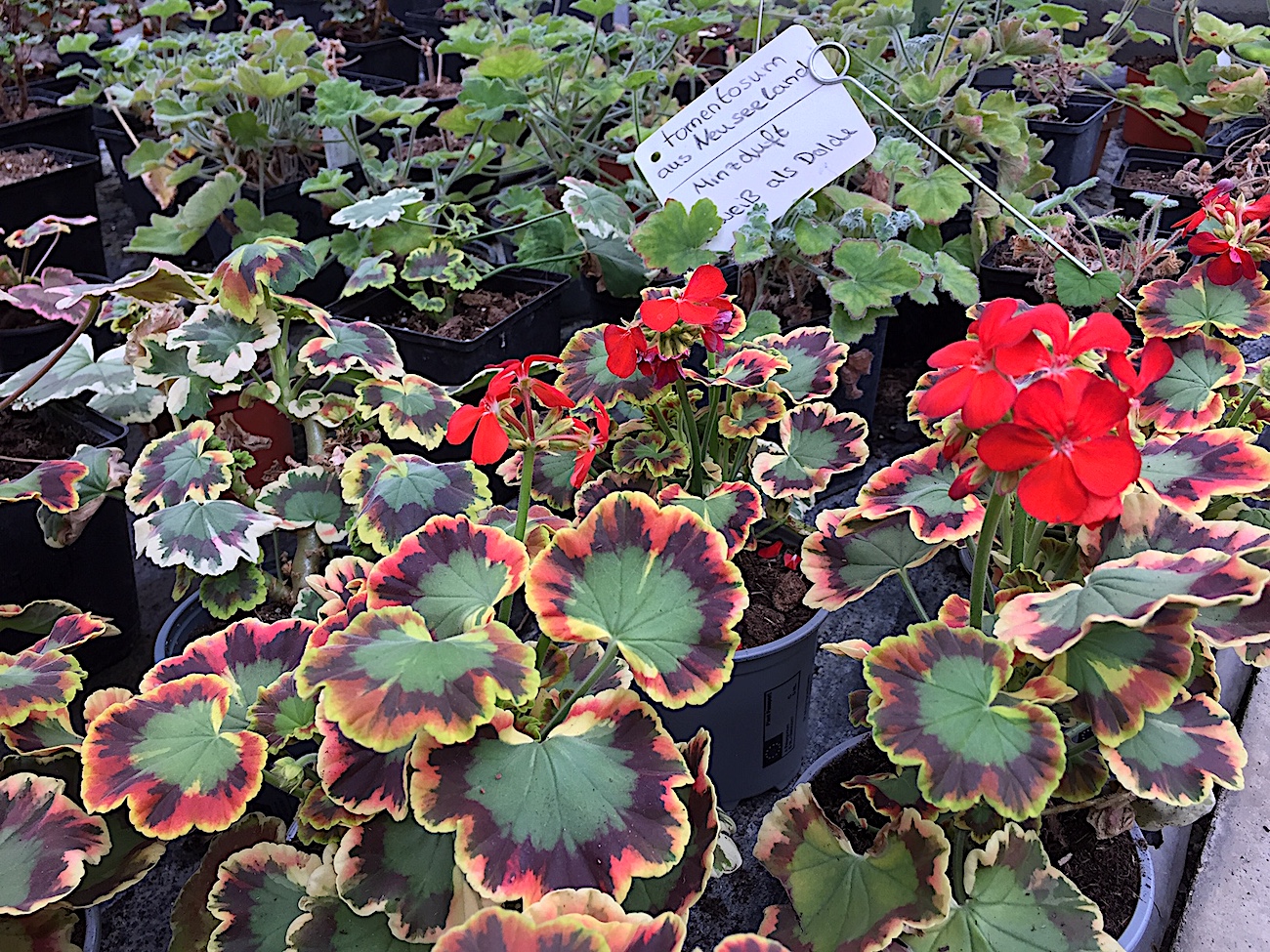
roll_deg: +1.4
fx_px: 1064
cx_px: 635
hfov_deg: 61.7
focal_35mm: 29
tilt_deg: -31.7
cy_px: 476
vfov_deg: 48.2
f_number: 2.2
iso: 40
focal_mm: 4.15
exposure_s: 1/100
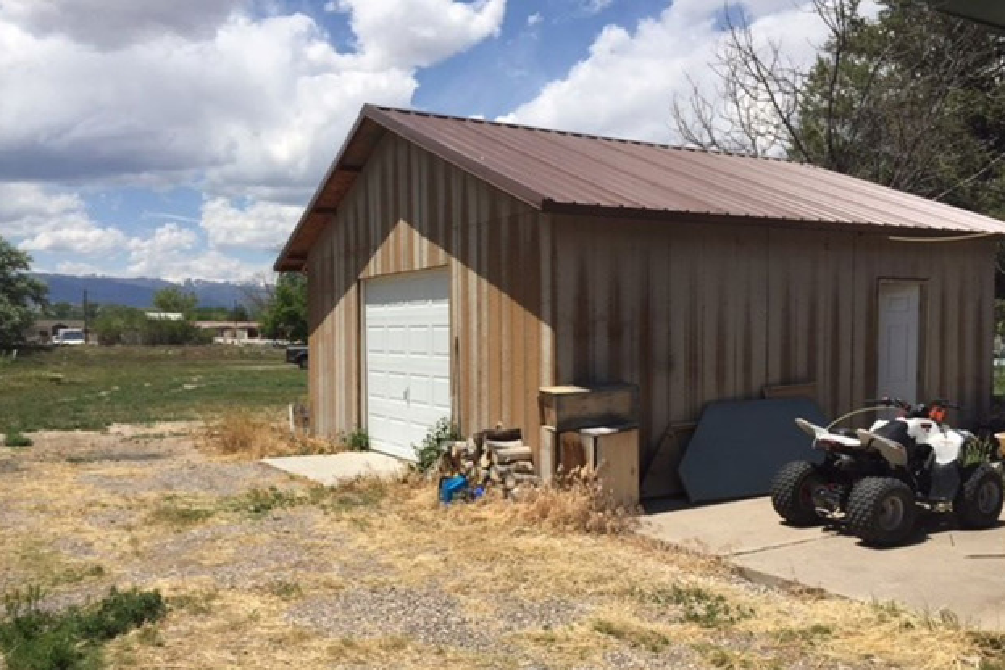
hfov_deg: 60.3
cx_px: 498
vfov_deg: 42.2
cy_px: 386
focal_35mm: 31
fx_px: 865
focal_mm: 4.15
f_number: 2.2
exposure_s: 1/3300
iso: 32
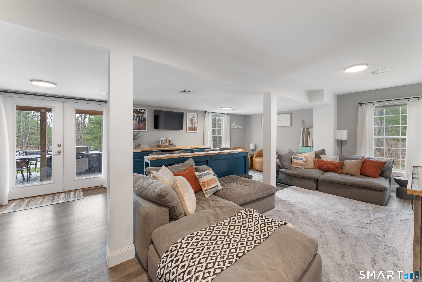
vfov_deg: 81.2
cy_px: 141
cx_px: 211
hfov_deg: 104.3
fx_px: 164
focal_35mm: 14
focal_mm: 14
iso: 800
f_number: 8
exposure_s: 1/8
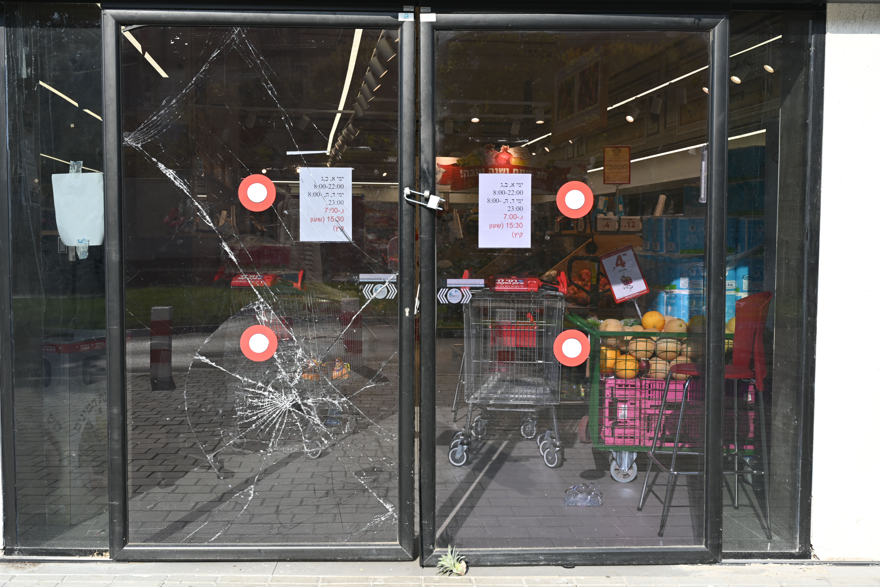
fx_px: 978
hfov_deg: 48.5
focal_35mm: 40
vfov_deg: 33.4
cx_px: 440
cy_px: 294
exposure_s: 1/200
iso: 100
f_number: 6.3
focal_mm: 40
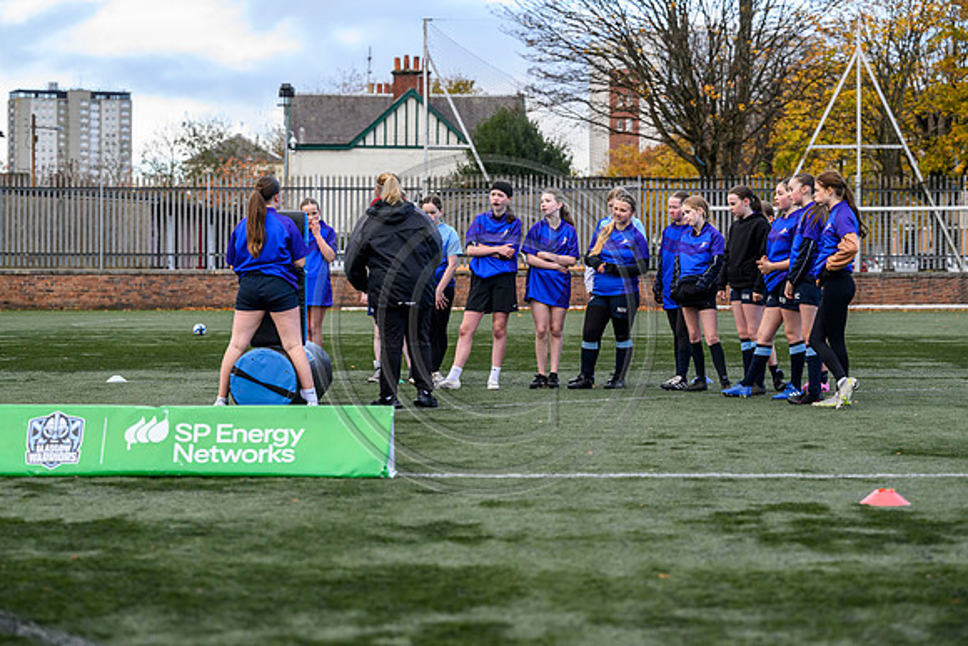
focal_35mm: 93
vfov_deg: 14.7
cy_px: 323
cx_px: 484
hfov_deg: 21.9
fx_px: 2501
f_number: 4
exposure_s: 1/1600
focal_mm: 93
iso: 1600
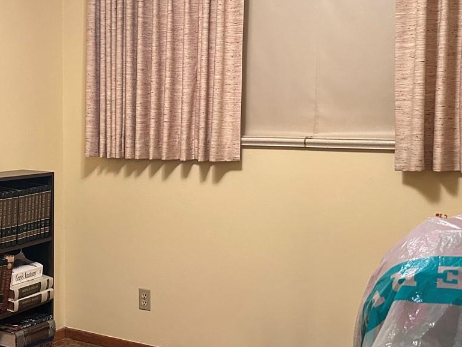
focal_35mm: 54
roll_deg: -0.1
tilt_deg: -6.8
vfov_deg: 27.0
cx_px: 98
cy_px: 190
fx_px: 721
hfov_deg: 34.5
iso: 320
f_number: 1.5
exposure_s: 1/60
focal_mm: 5.7
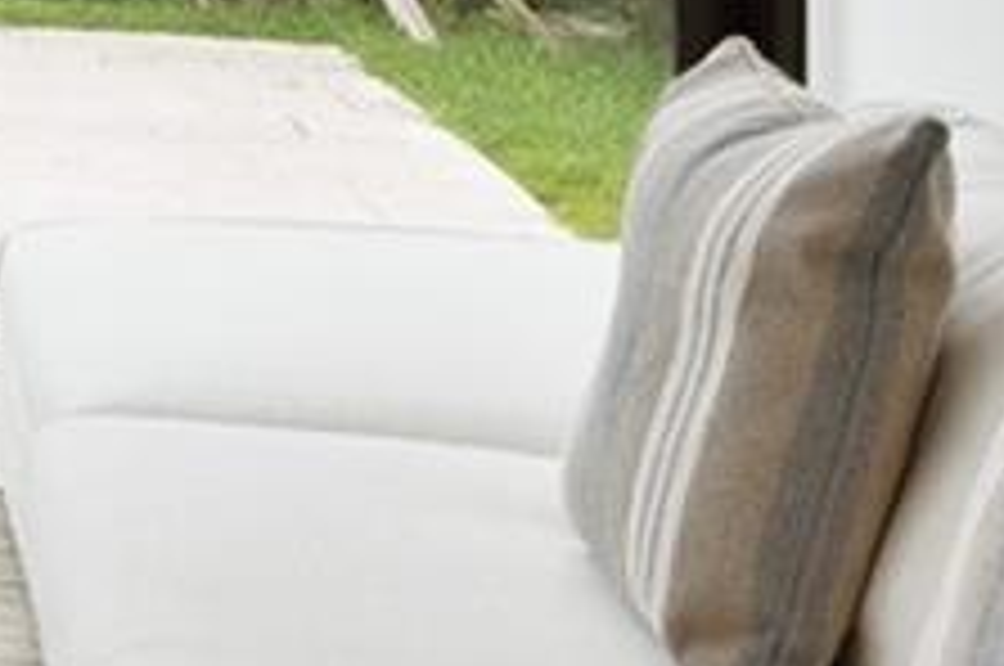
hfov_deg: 14.3
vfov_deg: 11.1
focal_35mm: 115
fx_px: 3203
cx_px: -1112
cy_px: -515
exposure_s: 1/80
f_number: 8
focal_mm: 16
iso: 250
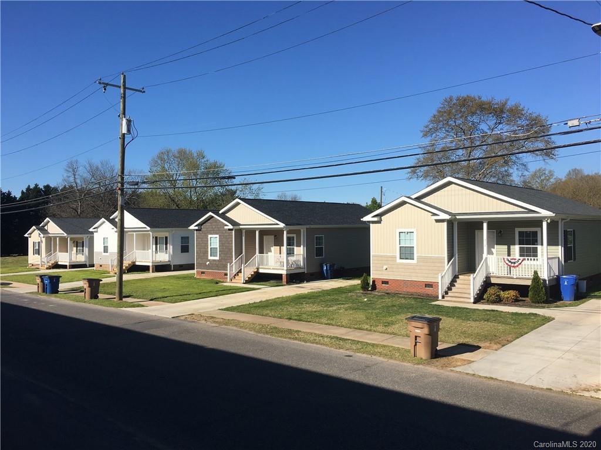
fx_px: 503
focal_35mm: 29
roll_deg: +1.0
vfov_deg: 48.2
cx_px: 300
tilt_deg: +1.0
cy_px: 225
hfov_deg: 61.7
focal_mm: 4.15
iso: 25
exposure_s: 1/2024
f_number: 2.2
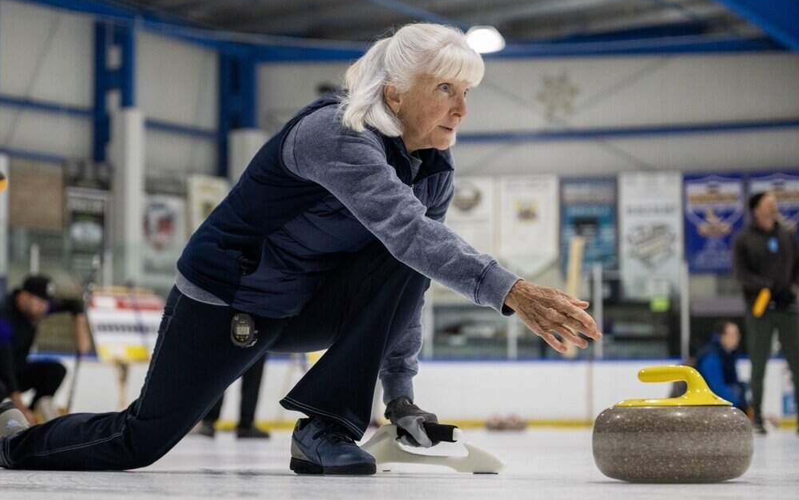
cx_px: 352
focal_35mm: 86
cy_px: 260
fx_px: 1873
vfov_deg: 15.2
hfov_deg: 24.1
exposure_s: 1/500
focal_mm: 70
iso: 2000
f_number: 2.8
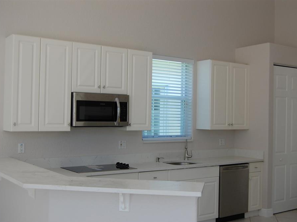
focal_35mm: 46
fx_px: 395
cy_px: 111
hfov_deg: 41.2
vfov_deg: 31.5
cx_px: 165
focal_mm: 28
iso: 400
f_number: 5.6
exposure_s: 1/125
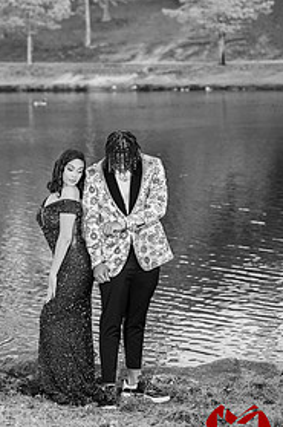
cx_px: 96
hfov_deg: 12.1
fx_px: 1337
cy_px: 142
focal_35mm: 113
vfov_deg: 18.1
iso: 320
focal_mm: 70
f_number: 2.8
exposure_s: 1/200
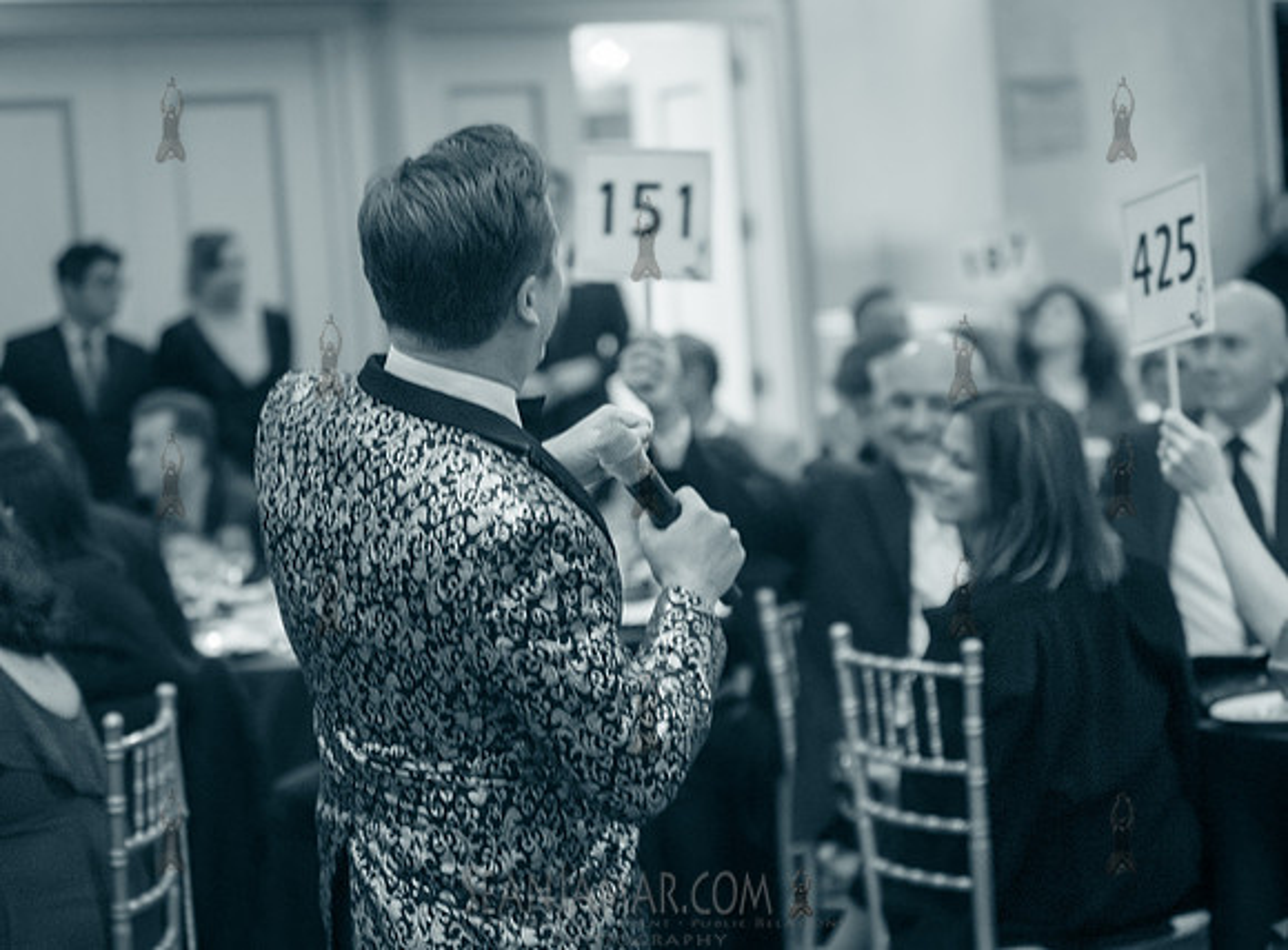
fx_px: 3597
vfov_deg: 15.0
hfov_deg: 20.3
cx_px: 582
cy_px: 540
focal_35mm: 97
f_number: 2.8
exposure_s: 1/200
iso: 10000
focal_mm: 80
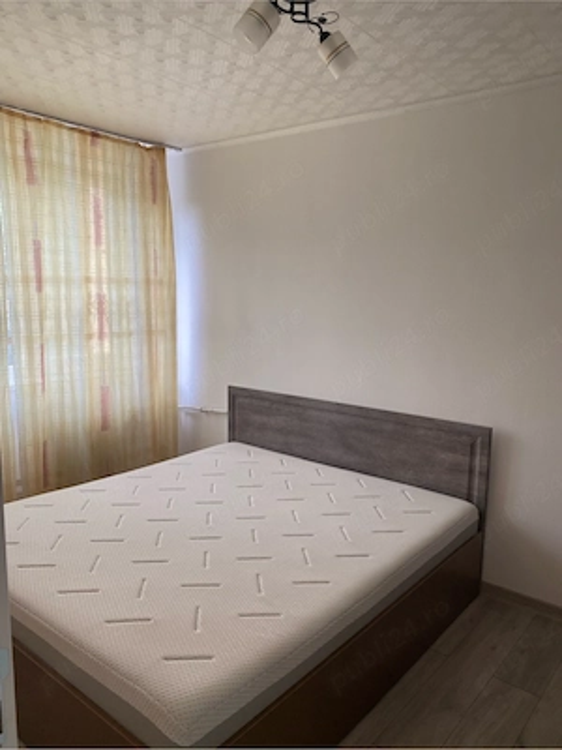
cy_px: 375
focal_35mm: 26
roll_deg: -2.0
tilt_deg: -7.6
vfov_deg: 67.3
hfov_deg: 53.1
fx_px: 563
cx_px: 281
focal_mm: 4.25
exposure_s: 1/121
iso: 80
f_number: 1.8
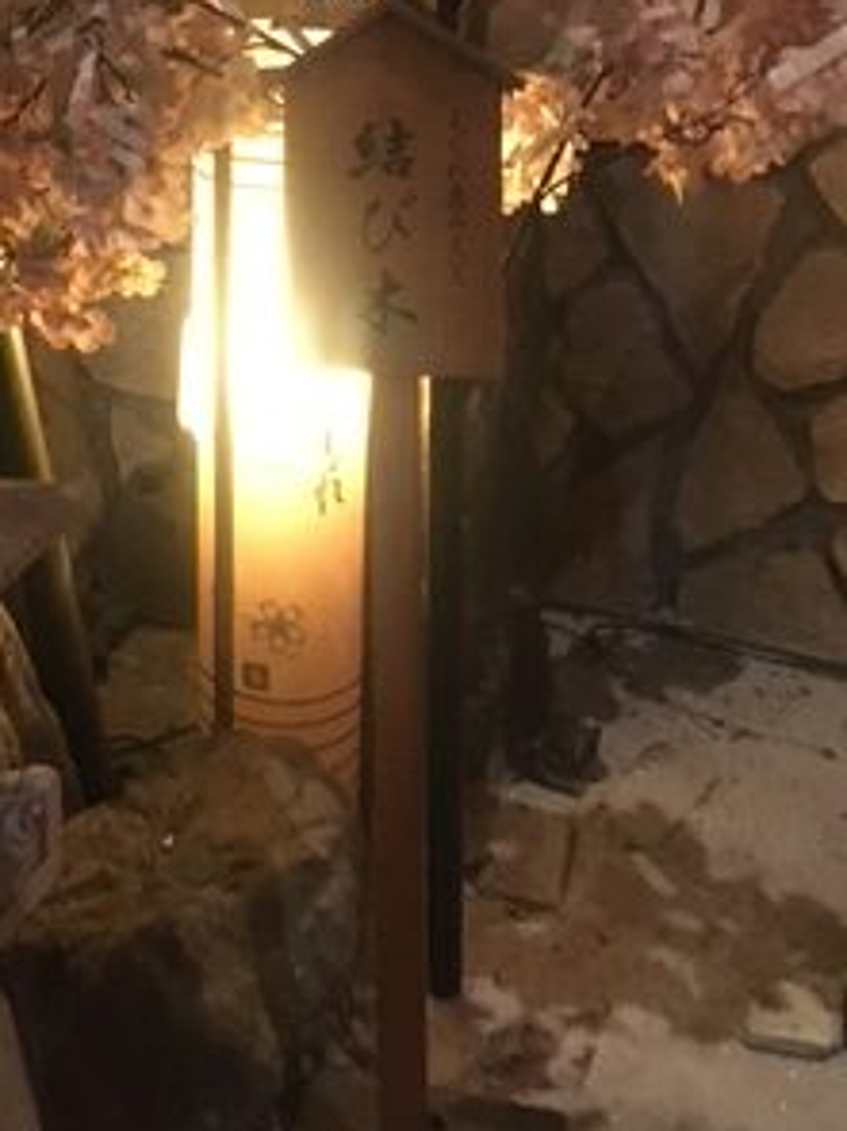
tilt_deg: -14.8
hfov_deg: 22.6
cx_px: 50
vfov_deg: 29.7
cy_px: 165
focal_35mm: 63
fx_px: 2057
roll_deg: +0.3
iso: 500
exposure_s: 1/15
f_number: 2.2
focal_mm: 4.15
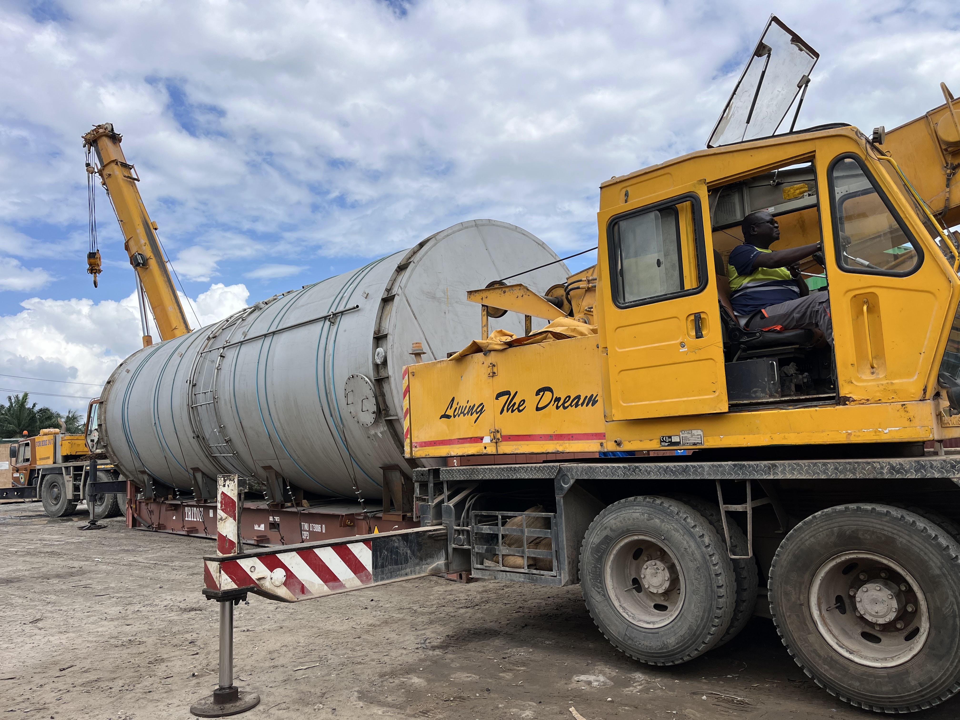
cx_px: 480
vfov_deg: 53.1
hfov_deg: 67.3
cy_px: 360
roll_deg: +3.4
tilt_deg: +5.1
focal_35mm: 26
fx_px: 721
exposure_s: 1/4310
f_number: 1.6
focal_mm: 5.1
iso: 50
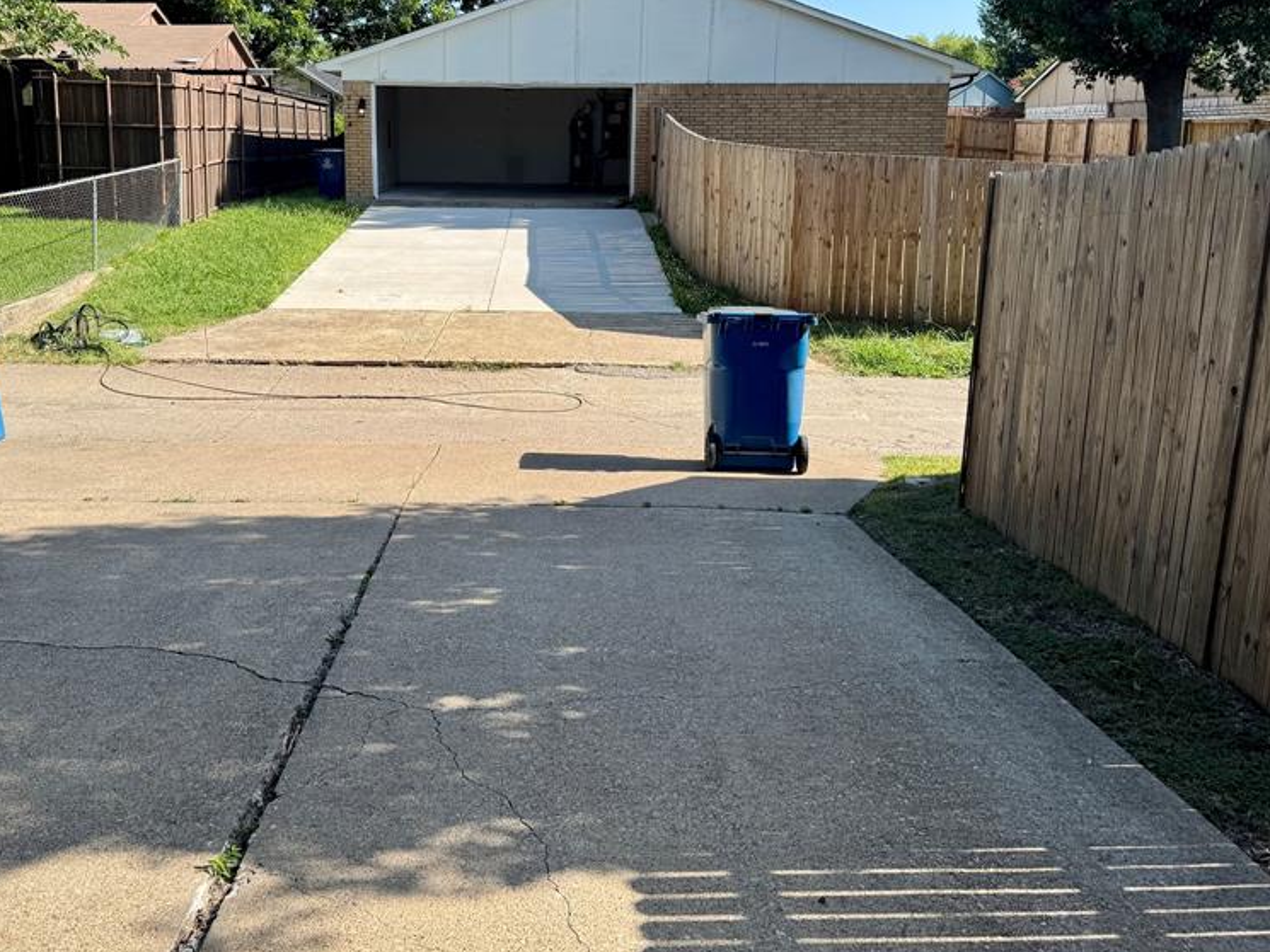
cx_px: 537
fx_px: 1211
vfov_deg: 42.7
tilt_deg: -9.8
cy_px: 380
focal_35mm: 33
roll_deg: -0.1
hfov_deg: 55.1
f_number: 1.78
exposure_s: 1/2604
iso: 80
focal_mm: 6.76
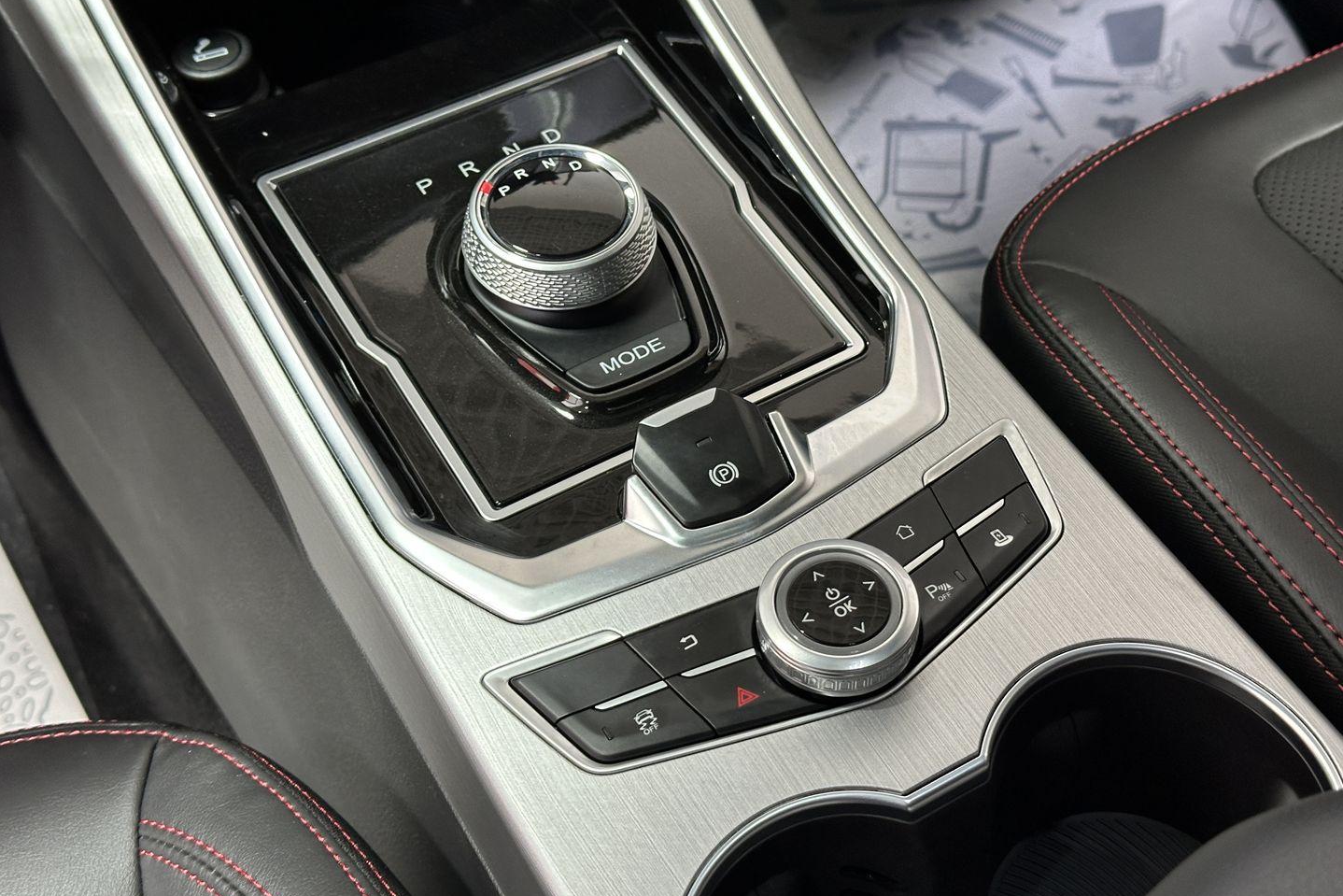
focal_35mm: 50
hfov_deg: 39.6
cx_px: 672
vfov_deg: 27.0
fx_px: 1865
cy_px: 425
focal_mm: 6.86
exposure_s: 1/33
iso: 250
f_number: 1.78
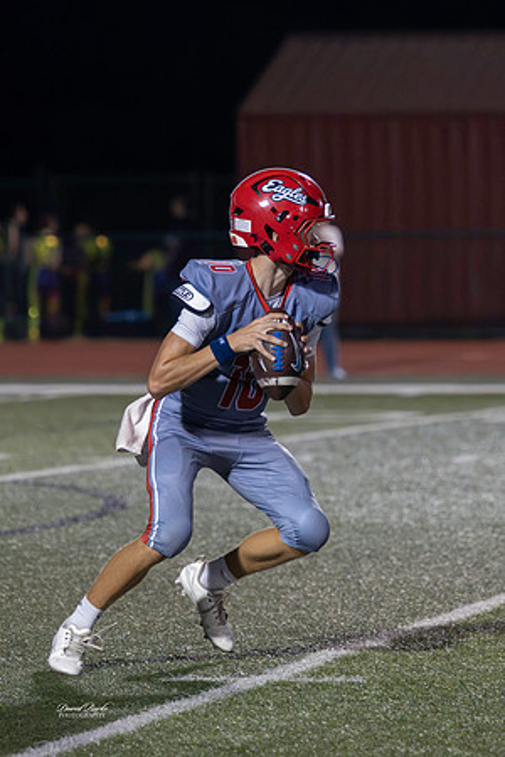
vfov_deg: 6.8
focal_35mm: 301
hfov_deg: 4.6
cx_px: 240
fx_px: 6335
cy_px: 335
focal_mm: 180
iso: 32000
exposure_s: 1/800
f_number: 4
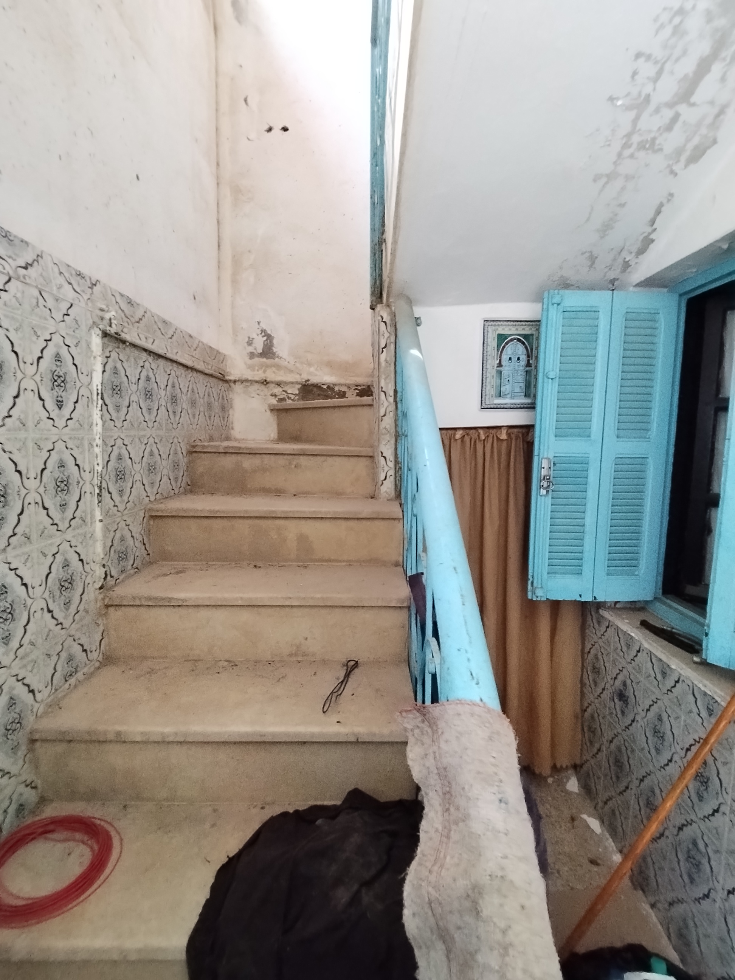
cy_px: 490
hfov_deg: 74.7
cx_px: 368
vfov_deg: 91.0
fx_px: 481
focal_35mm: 17
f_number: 2.2
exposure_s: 1/30
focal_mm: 1.4
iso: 210
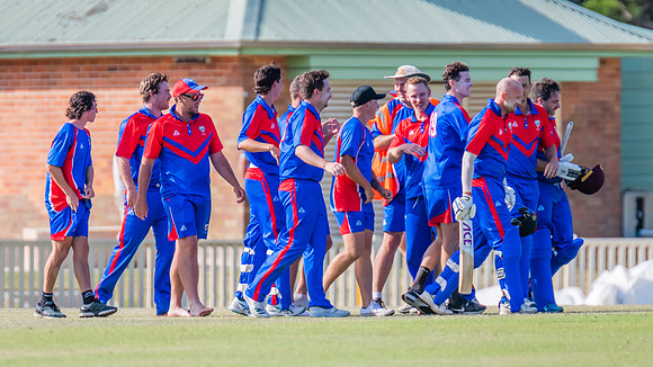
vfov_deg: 1.3
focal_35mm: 903
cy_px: 255
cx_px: 310
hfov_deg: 2.4
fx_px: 15628
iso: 640
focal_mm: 600
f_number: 6.3
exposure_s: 1/2000
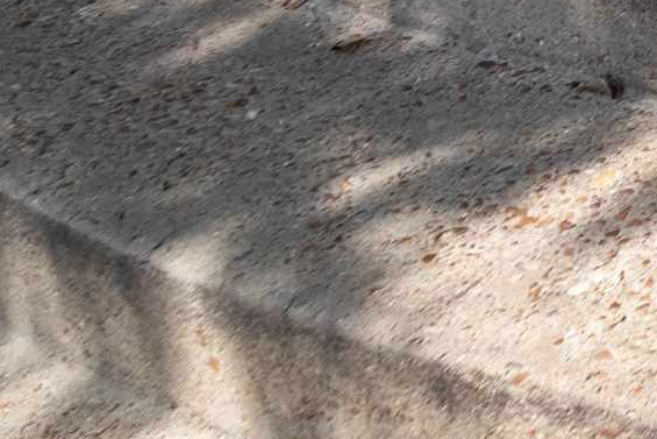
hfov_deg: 13.5
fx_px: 1588
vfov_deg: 11.7
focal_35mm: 87
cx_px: 1713
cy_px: -718
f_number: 11
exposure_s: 1/1000
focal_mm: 16
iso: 400
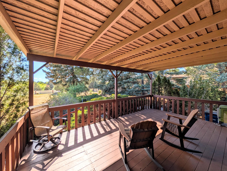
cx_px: 114
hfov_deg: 110.5
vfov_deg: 94.6
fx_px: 79
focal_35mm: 12
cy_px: 86
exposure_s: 1/2252
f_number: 1.7
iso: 52
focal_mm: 2.02
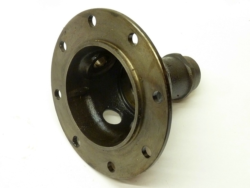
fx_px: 376
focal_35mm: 52
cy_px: 94
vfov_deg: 28.0
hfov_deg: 36.8
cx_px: 125
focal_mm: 8.5
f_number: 3.8
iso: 400
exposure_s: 1/25
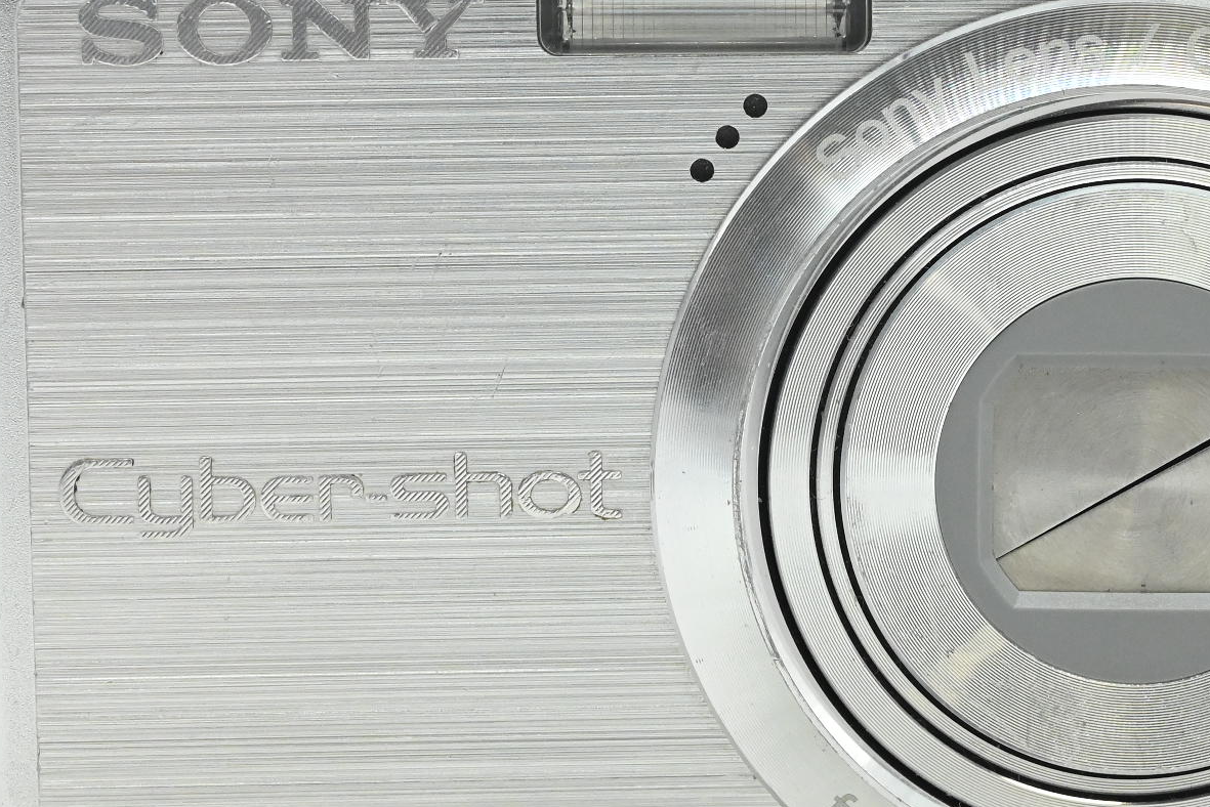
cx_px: 895
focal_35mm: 128
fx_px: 4303
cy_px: 392
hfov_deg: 15.9
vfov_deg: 10.7
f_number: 13
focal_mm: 50
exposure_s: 1/250
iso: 3200
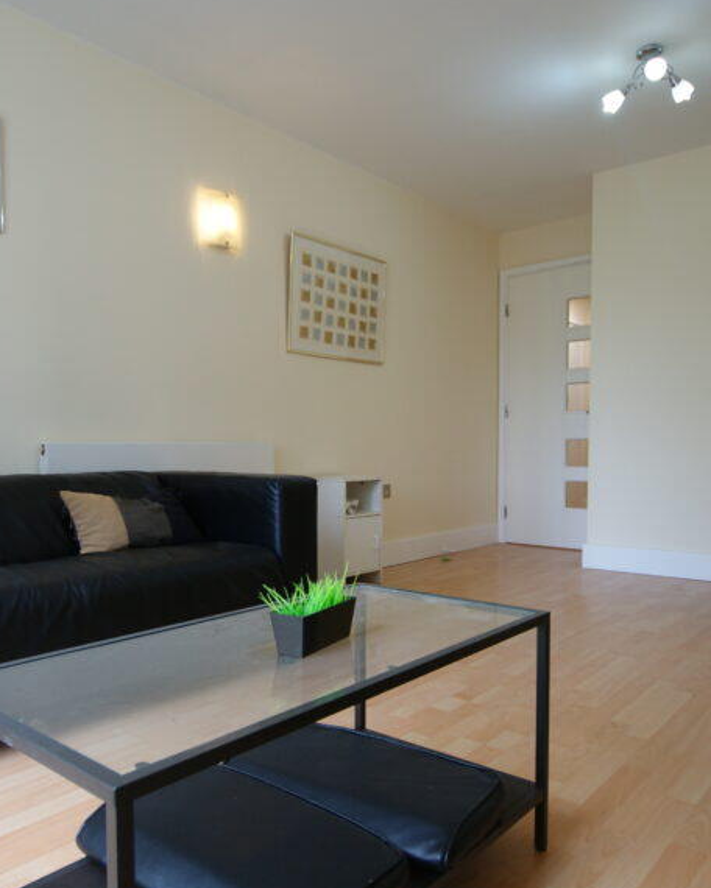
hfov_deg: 51.8
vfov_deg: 62.4
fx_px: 732
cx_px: 337
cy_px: 485
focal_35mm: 28
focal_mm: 11
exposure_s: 1/30
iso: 160
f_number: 4
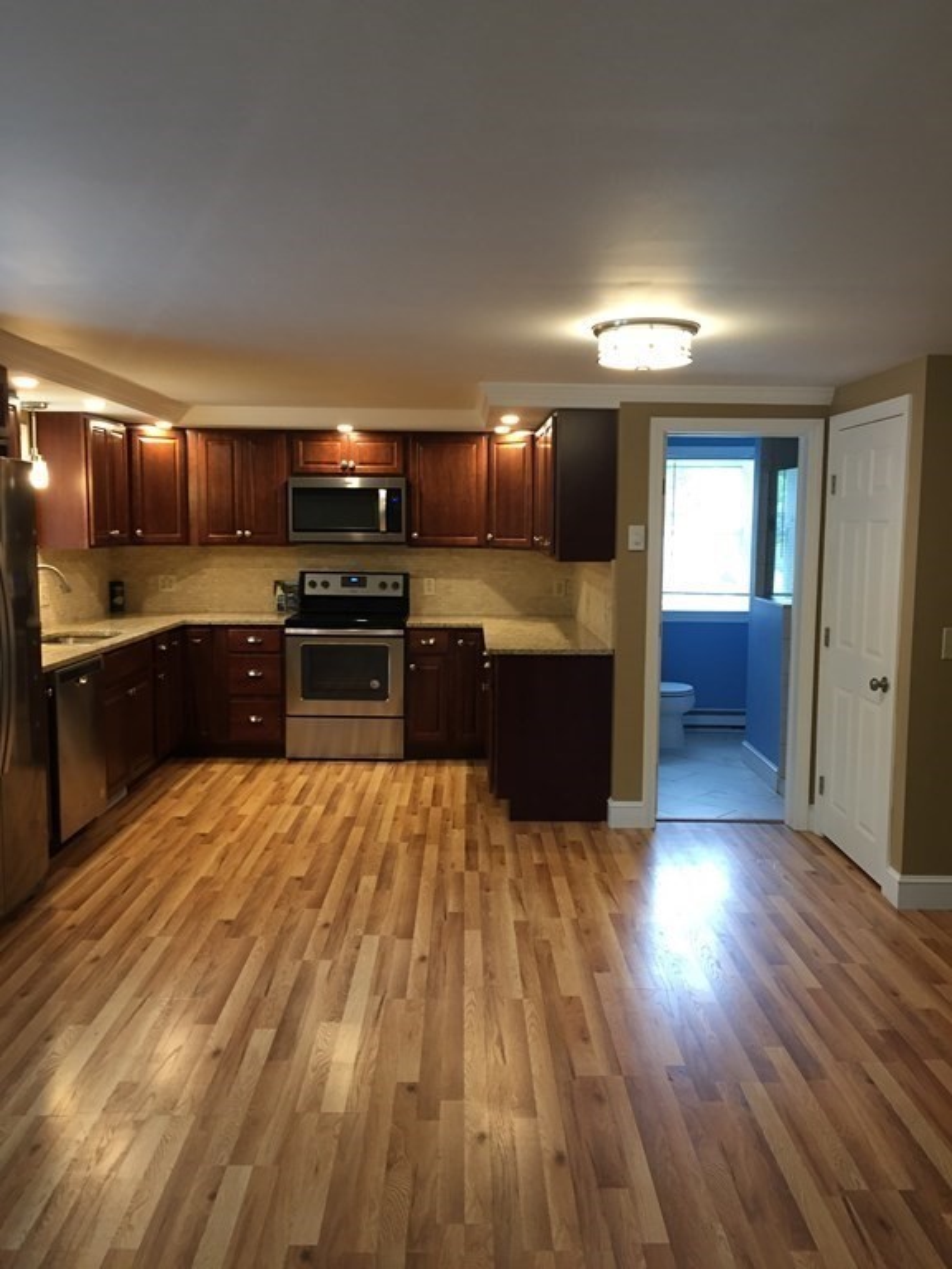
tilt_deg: -4.8
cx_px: 476
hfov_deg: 48.2
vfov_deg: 61.7
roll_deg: -1.1
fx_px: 1063
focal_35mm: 29
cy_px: 634
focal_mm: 4.15
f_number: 2.2
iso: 100
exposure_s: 1/30
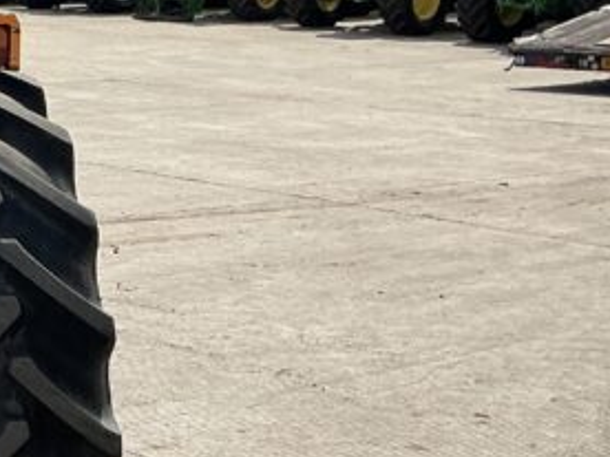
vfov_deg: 14.2
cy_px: 104
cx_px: -303
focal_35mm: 104
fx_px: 1833
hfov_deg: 17.1
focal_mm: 3
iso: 25
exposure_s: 1/2801
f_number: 1.8
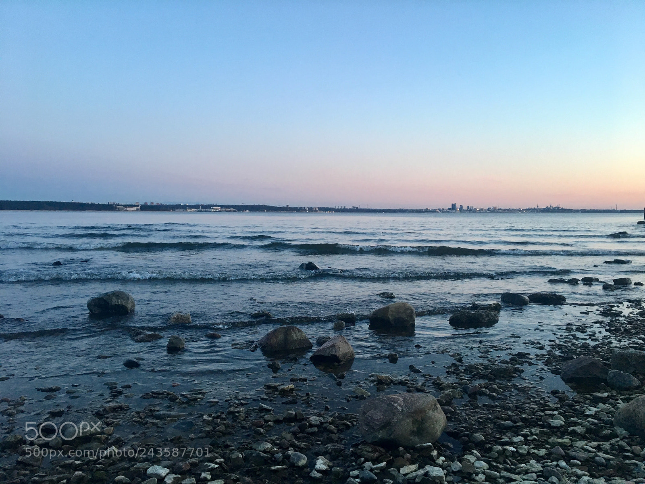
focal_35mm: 29
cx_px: 322
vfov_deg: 48.2
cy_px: 242
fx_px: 540
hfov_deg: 61.7
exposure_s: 1/33
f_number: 2.2
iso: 50
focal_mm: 4.15
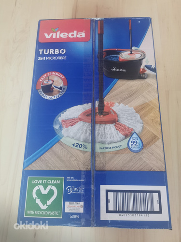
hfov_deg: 51.4
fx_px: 188
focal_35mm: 27
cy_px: 121
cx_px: 90
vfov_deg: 65.3
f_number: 1.6
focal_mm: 5.56
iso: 320
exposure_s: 1/33.3
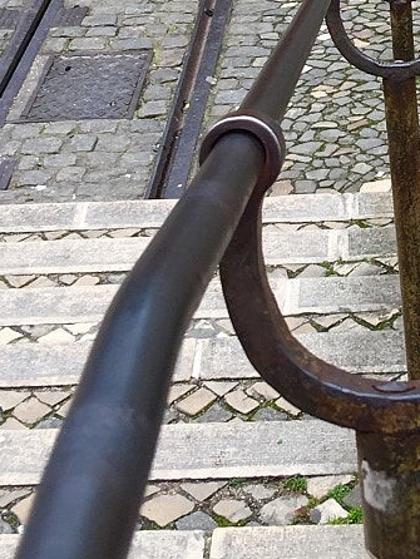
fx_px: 1681
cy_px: -16
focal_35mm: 104
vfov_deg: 18.3
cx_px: 449
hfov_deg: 14.0
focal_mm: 4.15
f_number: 2.2
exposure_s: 1/181
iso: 25
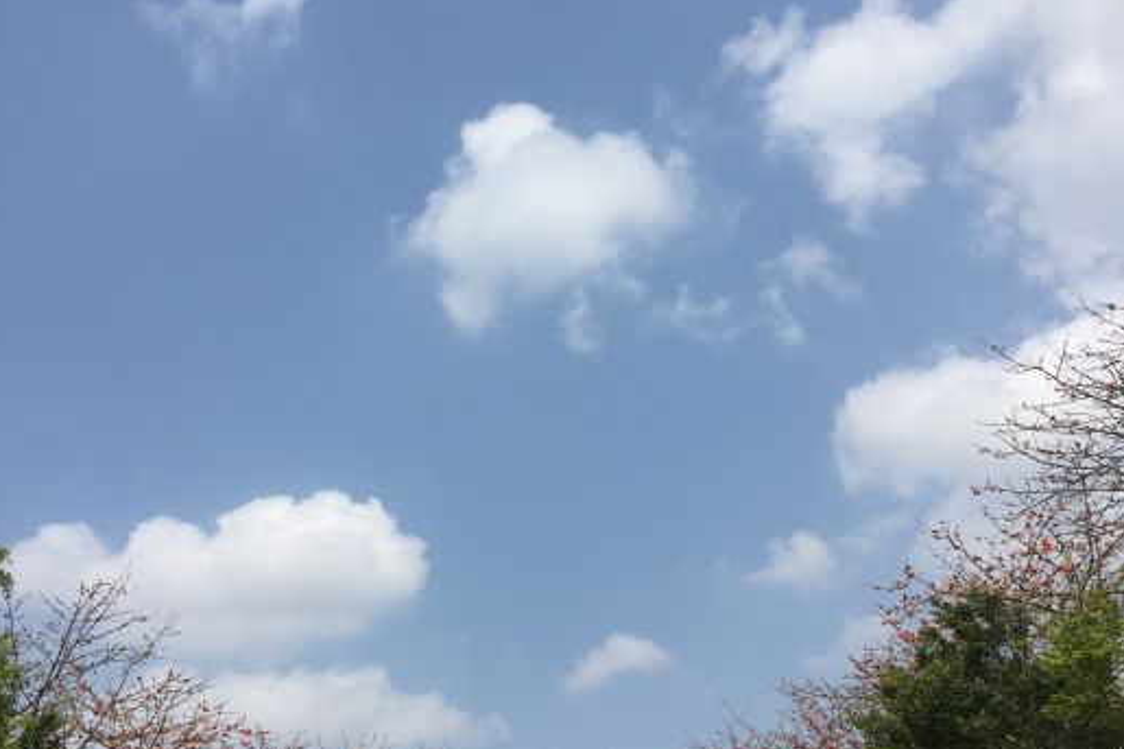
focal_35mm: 41
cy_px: 376
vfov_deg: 32.6
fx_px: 1280
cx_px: 562
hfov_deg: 47.4
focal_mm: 4.15
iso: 32
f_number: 2.2
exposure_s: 1/3968
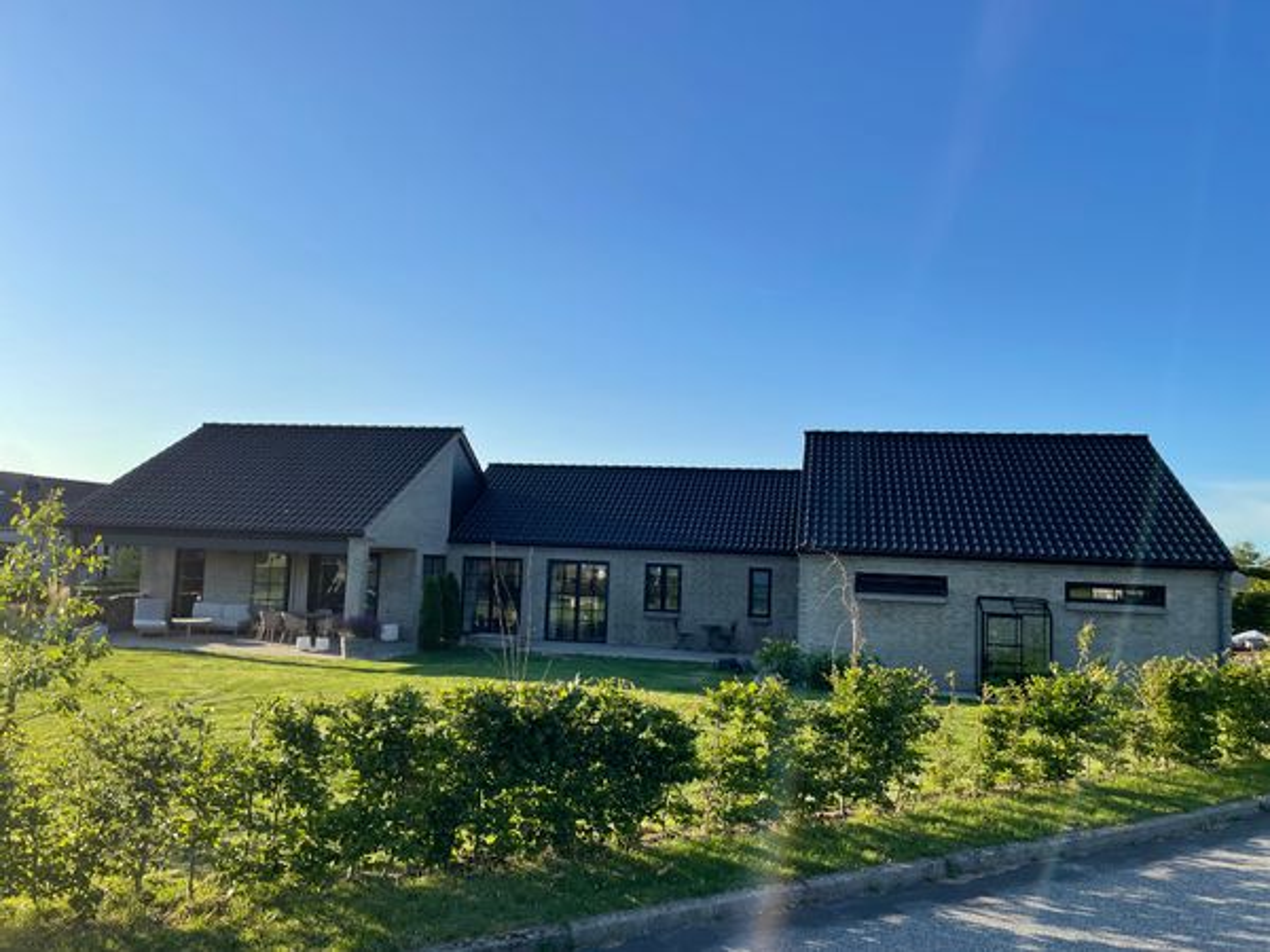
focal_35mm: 26
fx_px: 954
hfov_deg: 67.3
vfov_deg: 53.1
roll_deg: -2.1
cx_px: 635
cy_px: 476
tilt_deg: +4.4
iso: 32
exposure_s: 1/2747
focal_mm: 4.2
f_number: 1.6
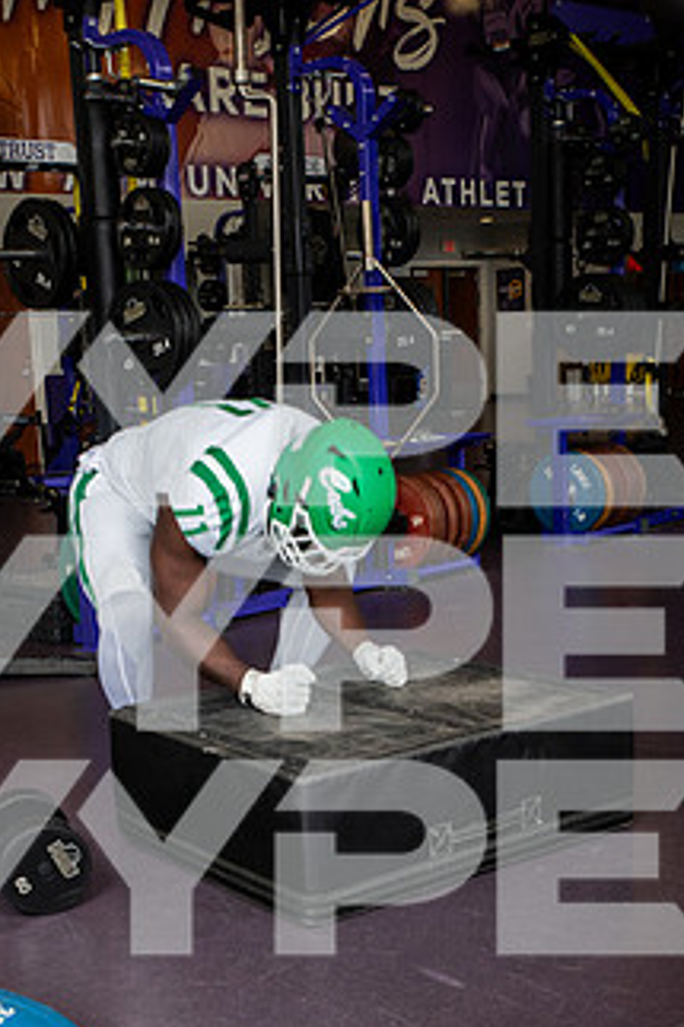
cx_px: 245
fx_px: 1512
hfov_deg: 25.4
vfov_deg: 37.3
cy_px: 636
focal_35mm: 53
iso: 800
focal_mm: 38
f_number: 7.1
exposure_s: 1/250
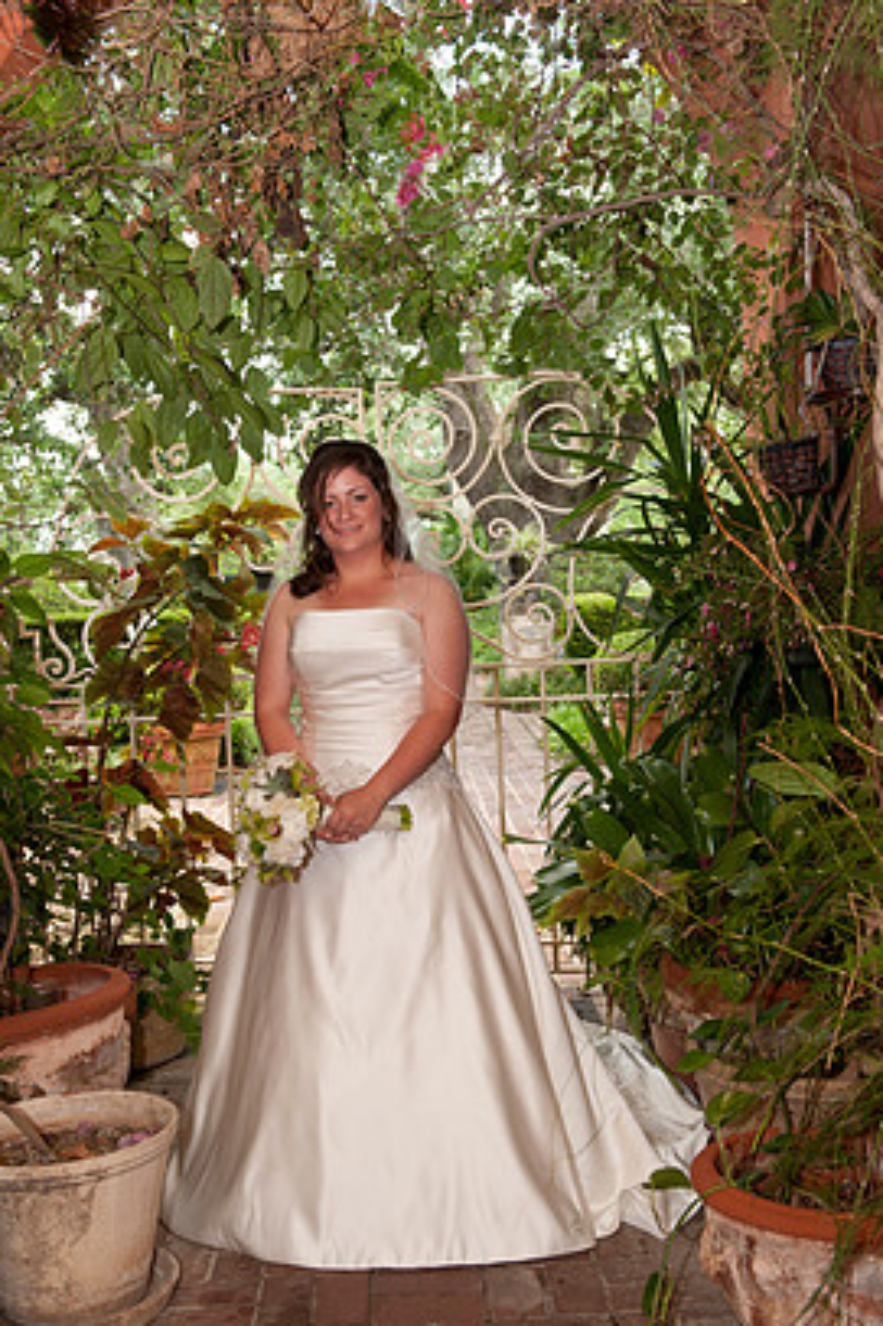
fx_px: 1546
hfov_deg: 31.9
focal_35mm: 42
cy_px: 684
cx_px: 438
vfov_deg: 46.4
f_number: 4.5
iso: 250
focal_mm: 38
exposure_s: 1/100
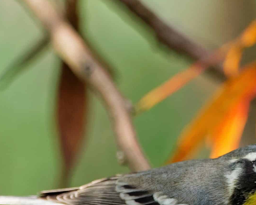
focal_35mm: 1548
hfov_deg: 1.3
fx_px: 11730
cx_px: 220
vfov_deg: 1.0
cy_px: 191
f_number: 6.3
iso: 3200
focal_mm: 460
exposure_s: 1/2000
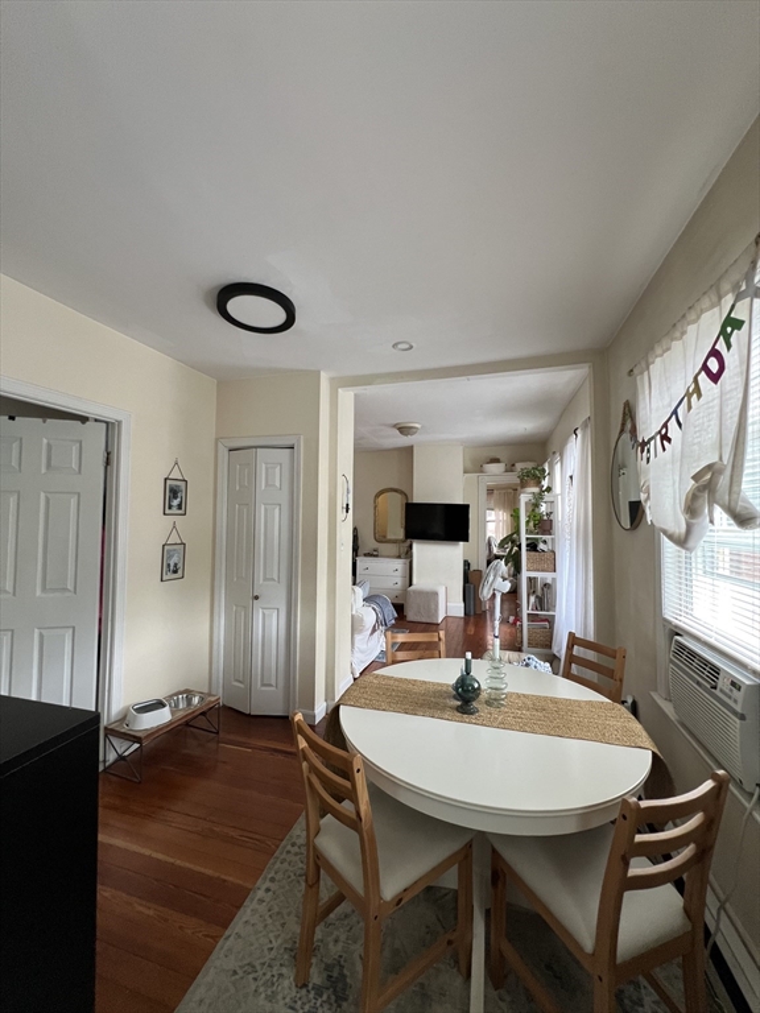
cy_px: 506
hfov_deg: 89.9
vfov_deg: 106.2
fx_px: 381
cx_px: 380
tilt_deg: +1.0
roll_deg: -0.3
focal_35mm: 13
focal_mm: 1.57
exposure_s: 1/99
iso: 125
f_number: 1.8
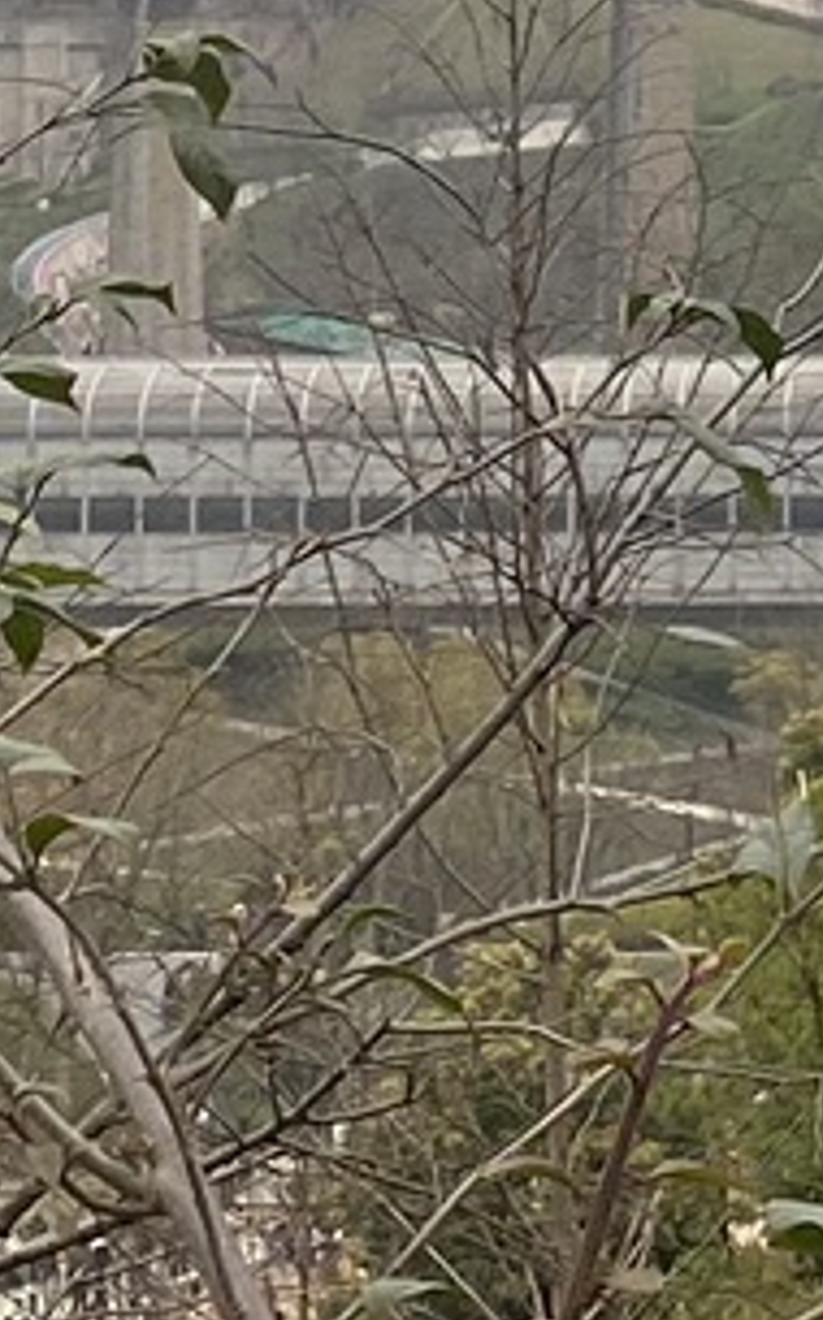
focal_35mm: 181
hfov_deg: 7.2
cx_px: 1074
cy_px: -671
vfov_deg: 11.1
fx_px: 6511
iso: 32
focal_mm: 4.25
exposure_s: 1/398
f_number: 1.8
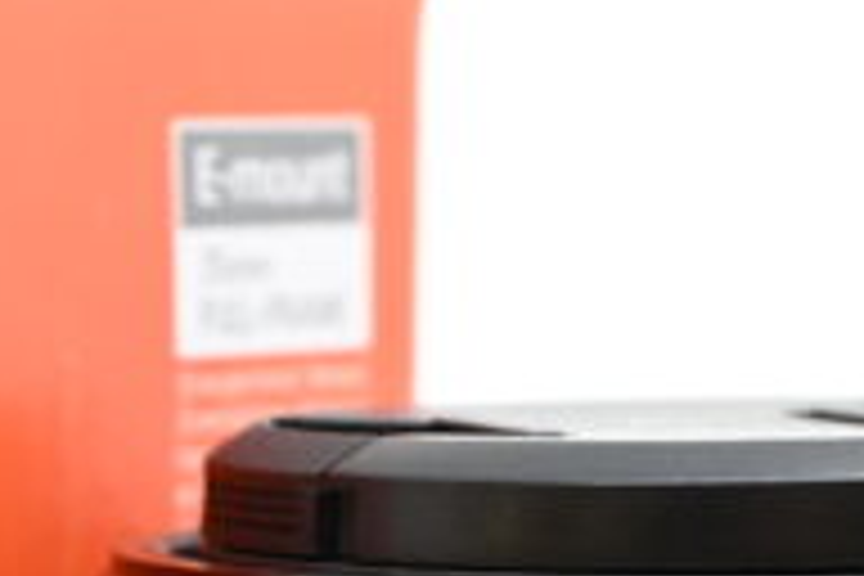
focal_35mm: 262
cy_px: 902
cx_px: -234
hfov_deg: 7.8
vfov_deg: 5.2
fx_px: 6288
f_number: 6.3
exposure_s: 1/125
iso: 800
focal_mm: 49
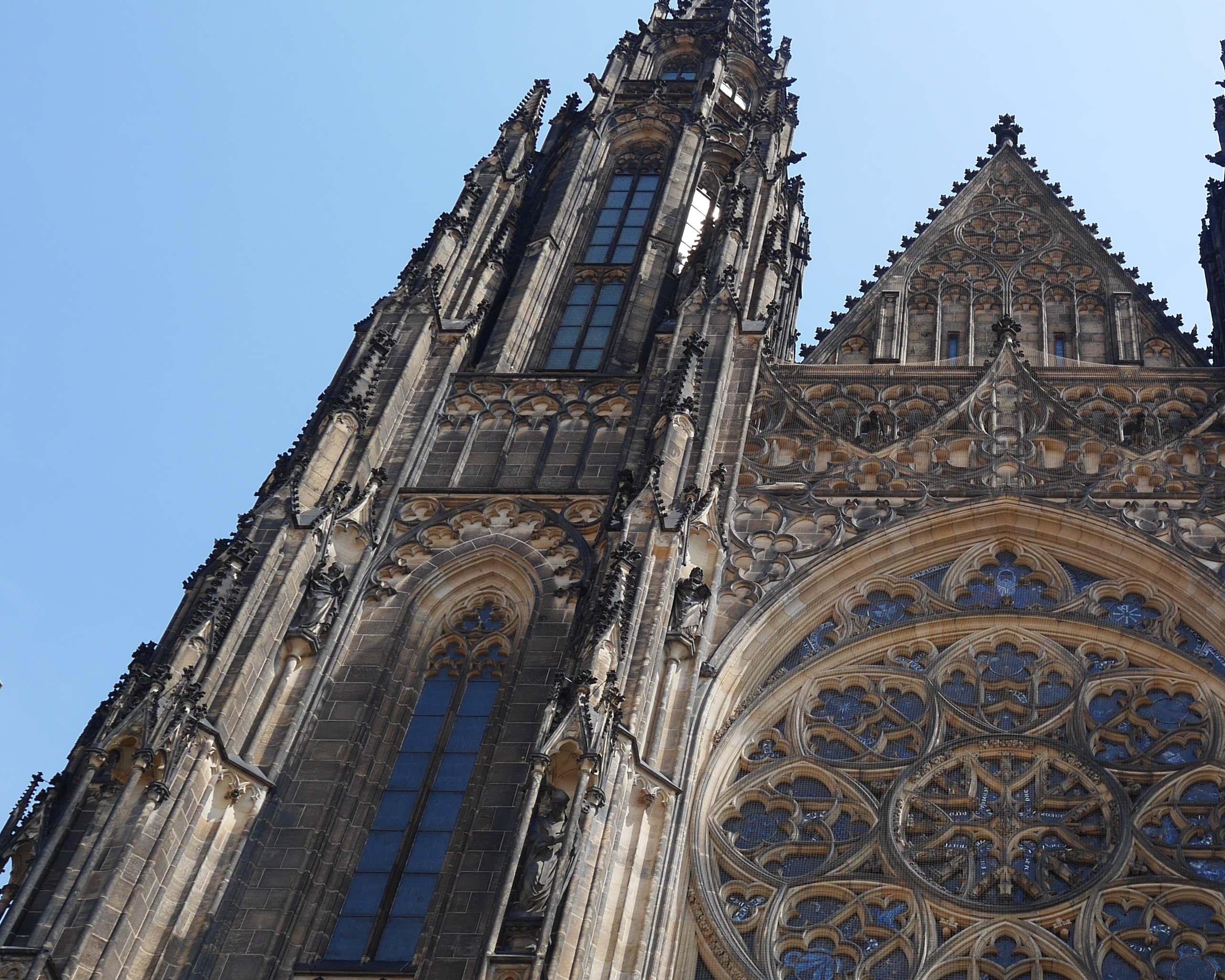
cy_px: 560
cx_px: 1006
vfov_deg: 30.8
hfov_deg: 36.6
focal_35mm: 49
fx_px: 1777
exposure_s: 1/400
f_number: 7.1
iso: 200
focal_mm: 14
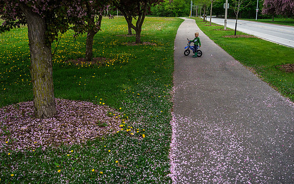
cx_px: 144
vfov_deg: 32.6
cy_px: 66
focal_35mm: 39
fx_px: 313
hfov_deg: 50.4
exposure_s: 1/3200
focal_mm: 30.1
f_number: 4
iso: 800
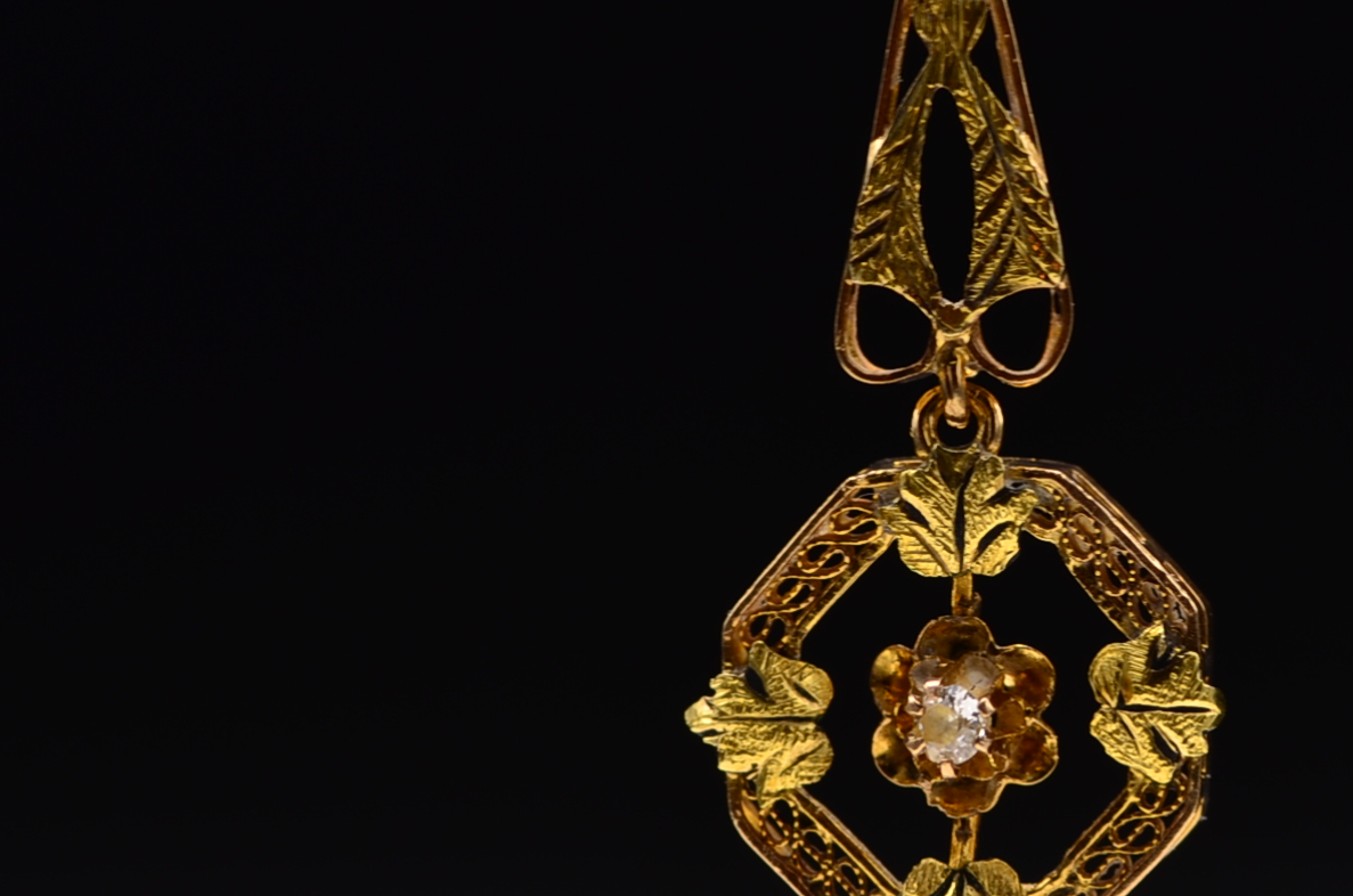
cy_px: 222
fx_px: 12265
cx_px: 945
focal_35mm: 327
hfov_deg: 6.3
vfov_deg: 4.2
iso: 100
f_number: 10
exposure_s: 1/30
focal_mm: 105
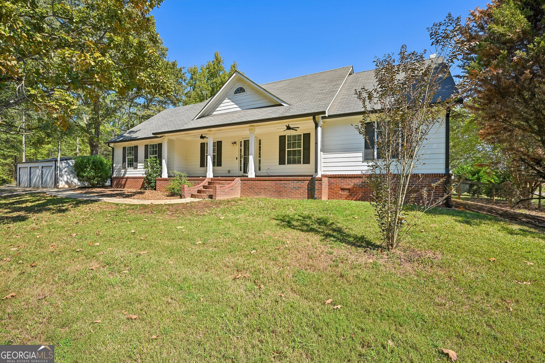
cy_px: 182
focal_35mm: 16
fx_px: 250
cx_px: 272
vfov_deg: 72.0
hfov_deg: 95.0
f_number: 8
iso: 100
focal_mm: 16.5
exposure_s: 1/200
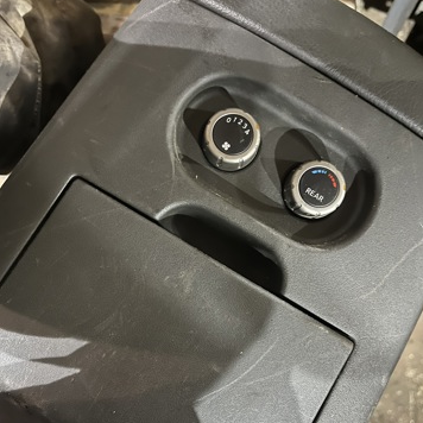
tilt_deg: -74.9
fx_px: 429
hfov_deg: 52.5
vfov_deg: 52.3
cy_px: 247
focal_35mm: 31
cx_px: 213
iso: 1000
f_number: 1.6
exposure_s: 1/14
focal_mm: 5.1
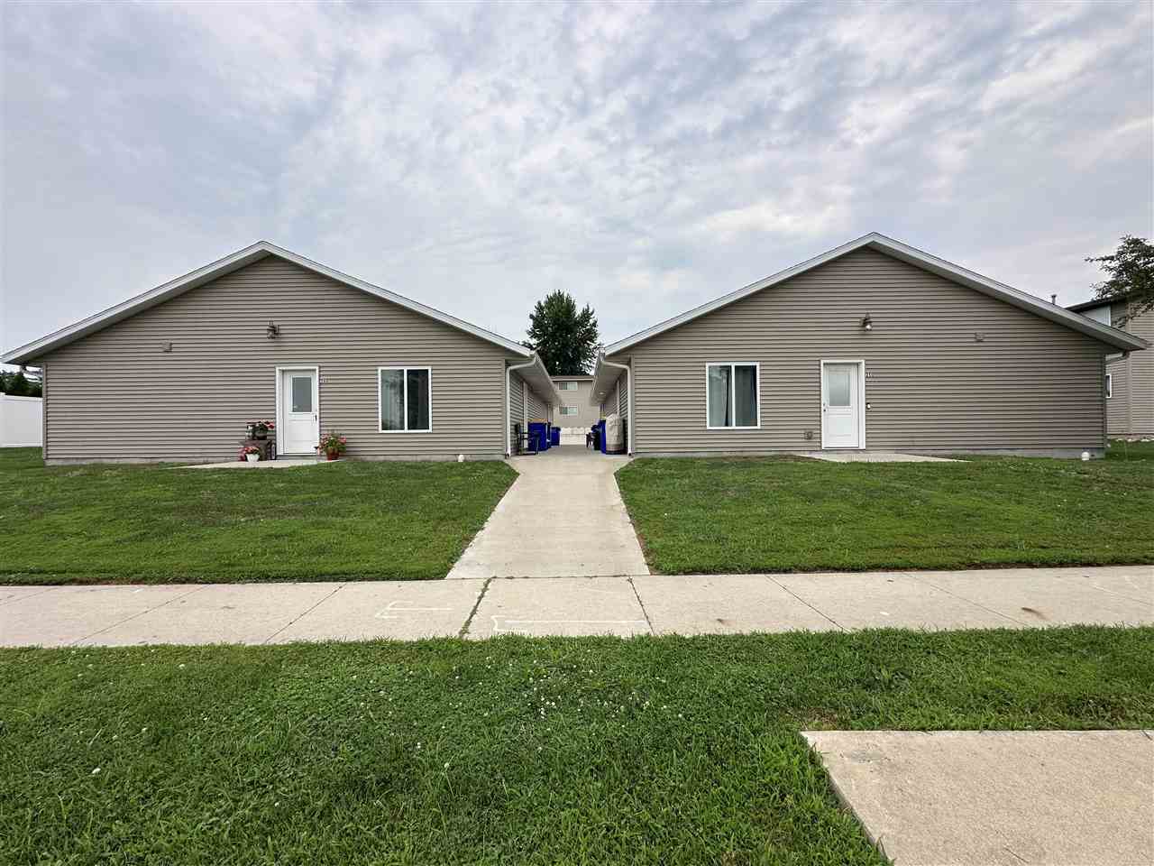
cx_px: 577
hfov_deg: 102.1
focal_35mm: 14
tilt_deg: +0.6
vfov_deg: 85.7
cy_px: 433
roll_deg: +0.5
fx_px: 467
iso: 40
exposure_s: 1/1135
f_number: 2.2
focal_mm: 2.22
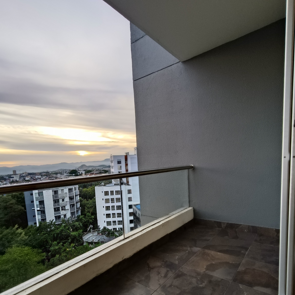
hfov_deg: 77.7
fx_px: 183
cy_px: 183
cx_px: 147
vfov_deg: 76.4
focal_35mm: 19
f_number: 2.2
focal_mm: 1.68
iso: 160
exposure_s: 1/100
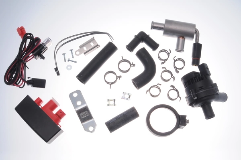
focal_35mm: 52
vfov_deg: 25.7
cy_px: 80
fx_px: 351
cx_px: 120
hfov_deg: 37.9
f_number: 22
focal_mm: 35
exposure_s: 1/160
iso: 200
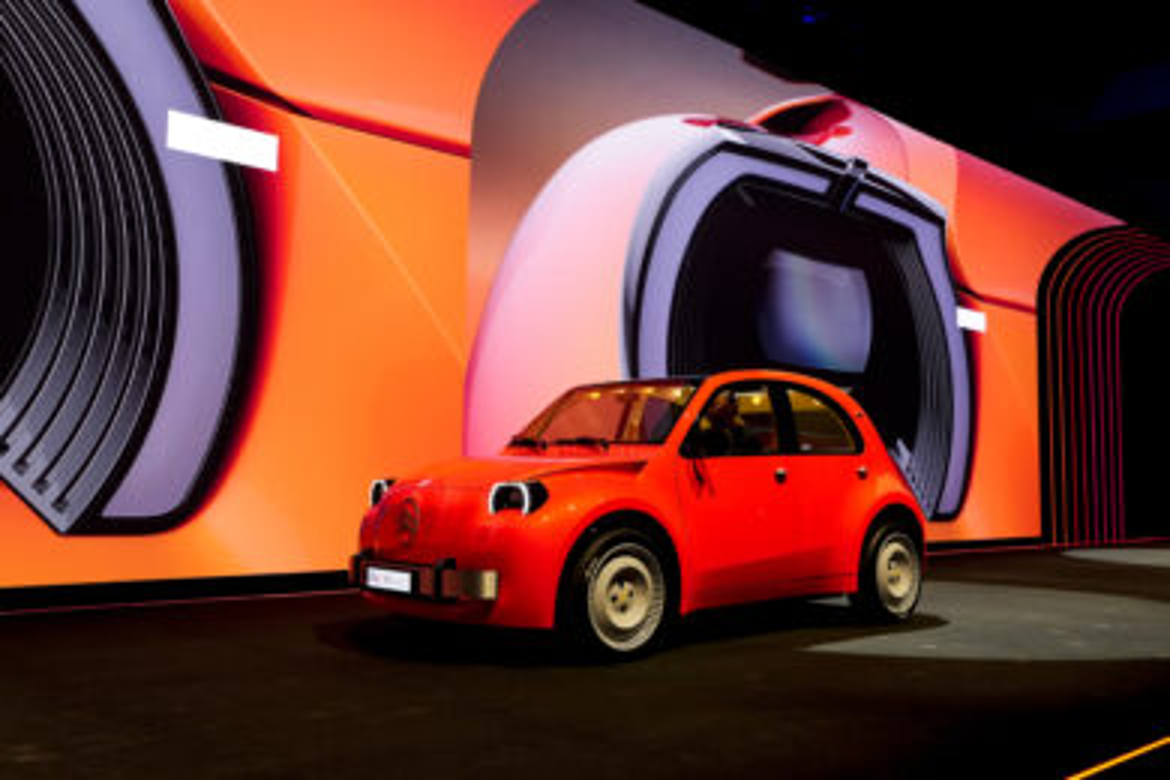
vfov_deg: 47.9
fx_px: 877
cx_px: 585
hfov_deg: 67.4
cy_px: 390
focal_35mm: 27
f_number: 4
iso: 1250
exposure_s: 1/400
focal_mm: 27
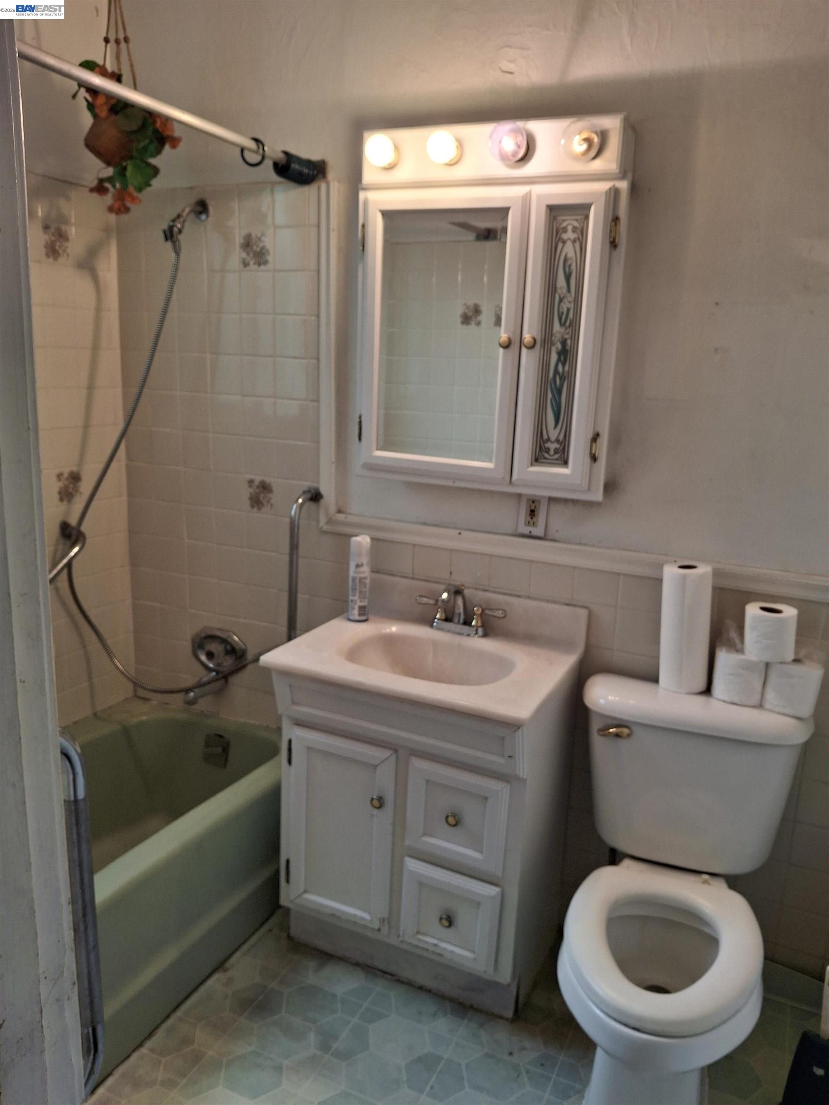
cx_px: 414
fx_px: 798
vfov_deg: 69.4
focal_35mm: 25
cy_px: 552
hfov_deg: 54.9
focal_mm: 4.69
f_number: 1.8
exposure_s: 1/120
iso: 50
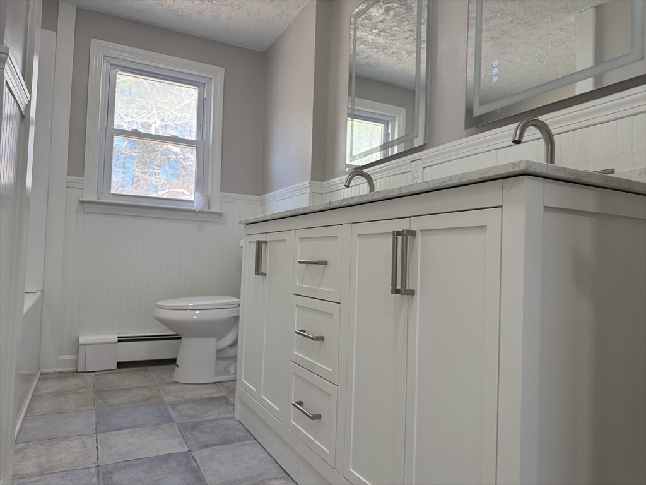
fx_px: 448
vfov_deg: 56.8
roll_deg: -1.1
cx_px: 323
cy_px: 242
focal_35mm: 24
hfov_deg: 71.6
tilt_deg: +2.7
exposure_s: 1/144
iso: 200
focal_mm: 6.76
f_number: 1.78
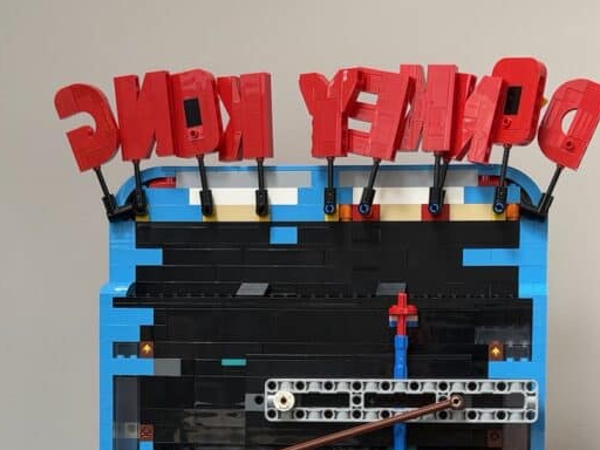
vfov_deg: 15.2
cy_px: 429
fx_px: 1664
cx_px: 306
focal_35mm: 96
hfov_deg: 20.4
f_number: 1.78
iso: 100
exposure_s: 1/60
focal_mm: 6.76
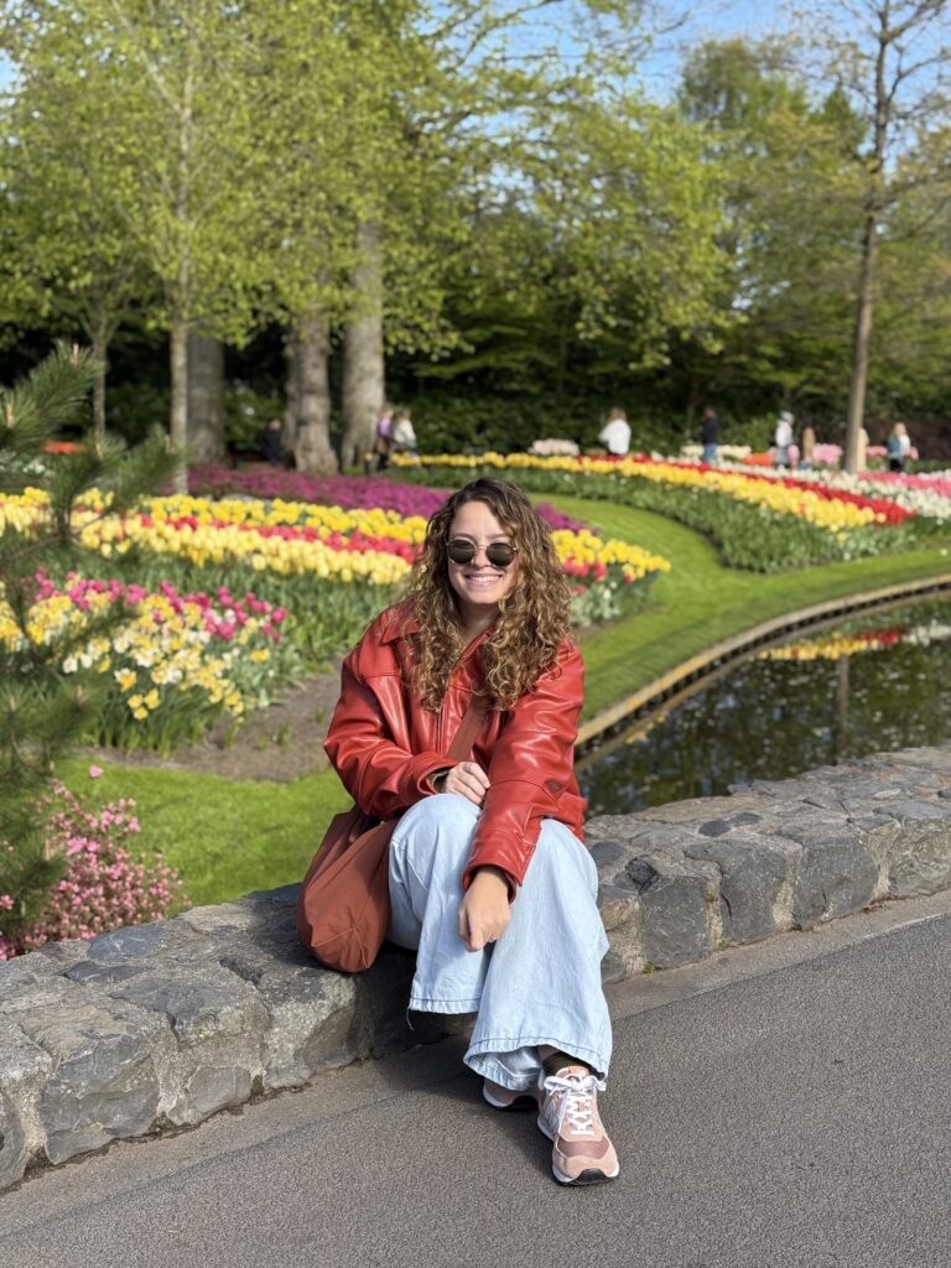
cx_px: 476
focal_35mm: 48
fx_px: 1758
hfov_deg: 30.3
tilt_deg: -7.3
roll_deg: -1.3
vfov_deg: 39.7
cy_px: 634
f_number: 1.78
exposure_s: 1/1543
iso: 64
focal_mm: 6.76
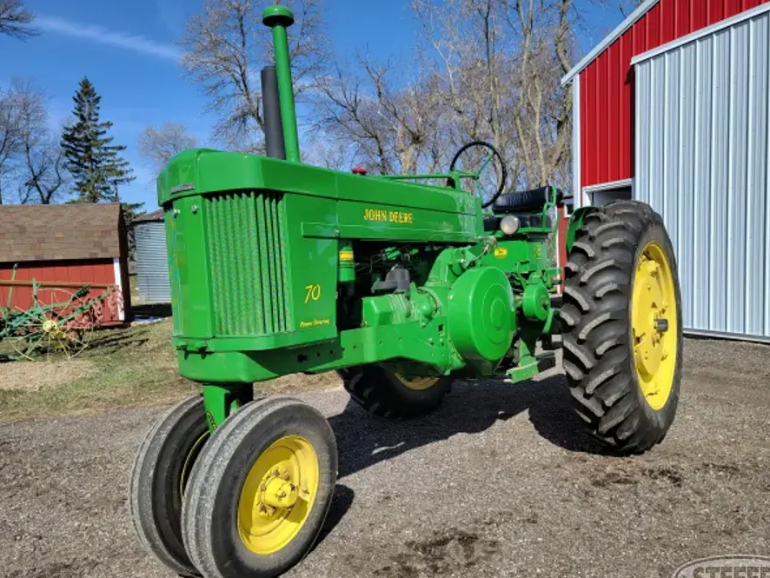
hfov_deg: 67.2
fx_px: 579
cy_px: 301
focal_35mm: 26
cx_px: 408
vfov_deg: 53.1
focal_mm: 6.7
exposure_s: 1/919
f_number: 1.8
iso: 16
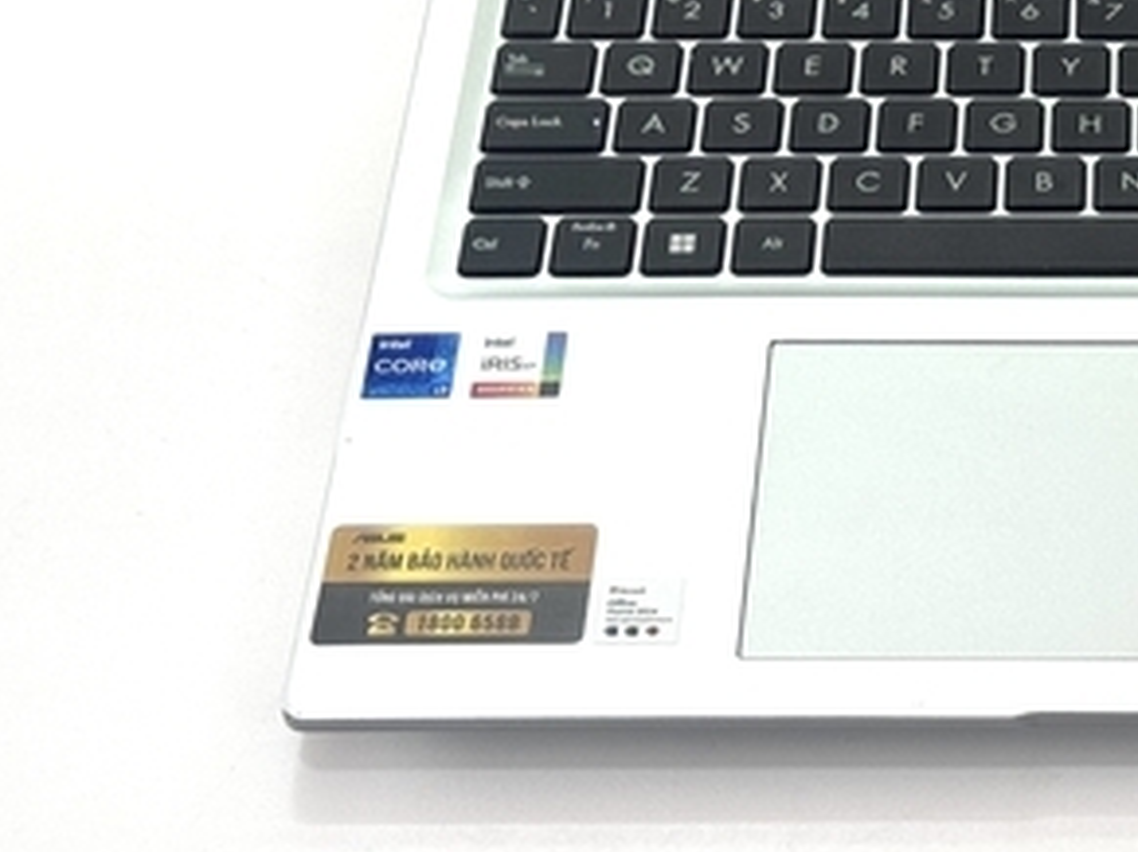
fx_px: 4338
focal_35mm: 132
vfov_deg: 10.9
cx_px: 1197
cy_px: -309
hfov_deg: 14.6
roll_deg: +1.0
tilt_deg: -37.6
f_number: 1.78
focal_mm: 6.76
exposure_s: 1/100
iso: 50
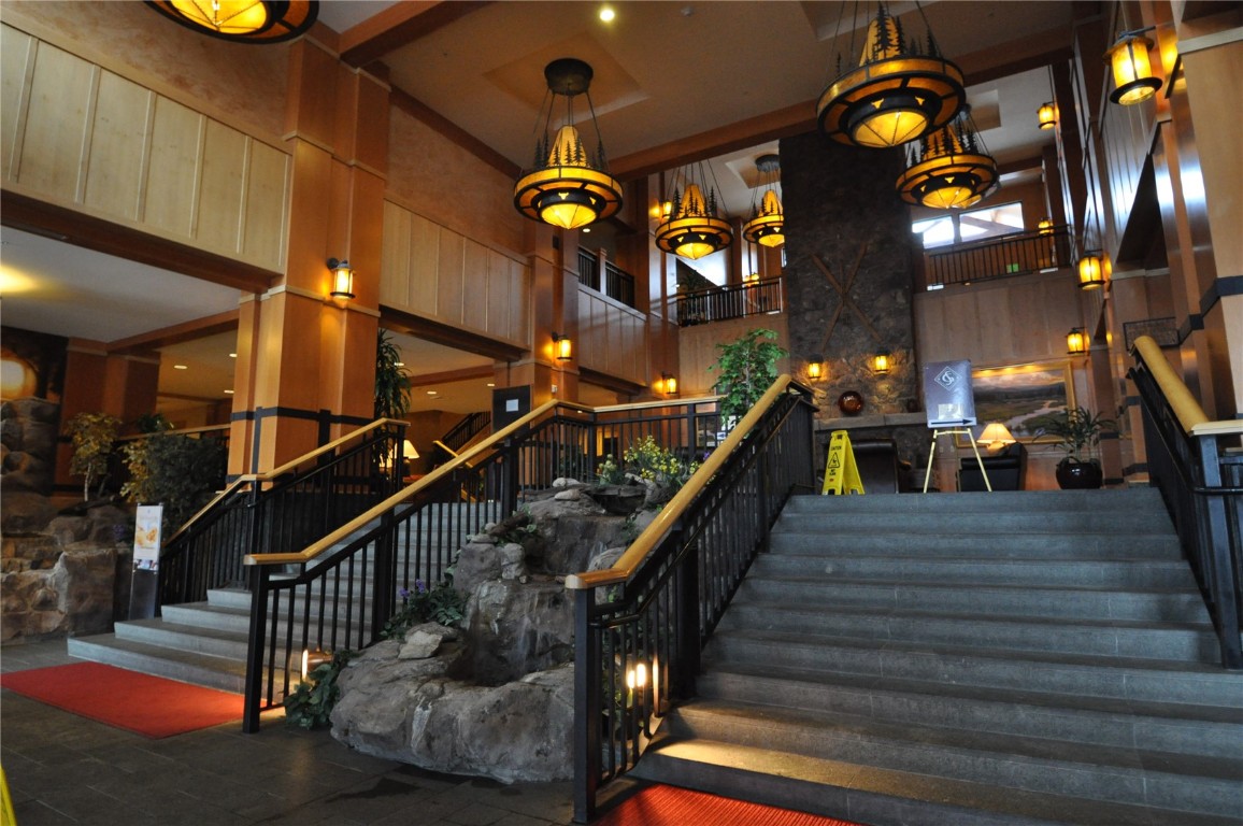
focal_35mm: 21
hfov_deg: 81.3
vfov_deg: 59.4
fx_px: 724
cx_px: 622
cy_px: 413
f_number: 4
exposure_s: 1/25
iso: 1600
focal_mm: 14
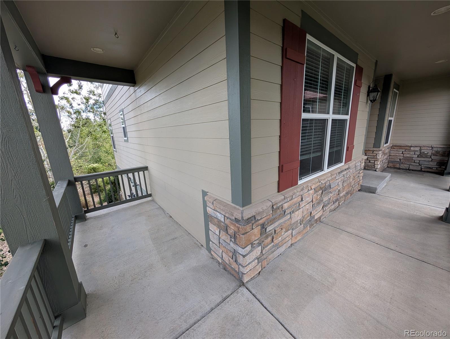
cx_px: 225
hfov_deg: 110.5
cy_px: 170
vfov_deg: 94.6
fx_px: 156
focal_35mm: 12
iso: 49
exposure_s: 1/450
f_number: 1.7
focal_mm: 2.02
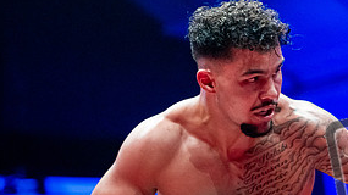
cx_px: 328
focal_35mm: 162
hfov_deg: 13.1
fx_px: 1494
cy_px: 142
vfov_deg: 7.5
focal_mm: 76
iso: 4000
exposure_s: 1/1000
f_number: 2.8
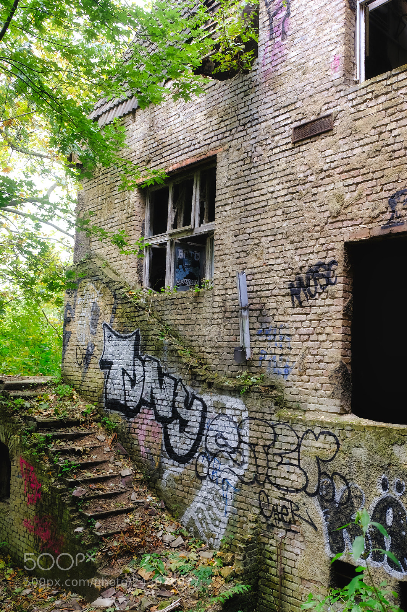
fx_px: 458
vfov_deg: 67.4
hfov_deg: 47.9
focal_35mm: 27
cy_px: 306
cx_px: 204
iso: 200
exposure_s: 1/30
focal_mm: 18
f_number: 4
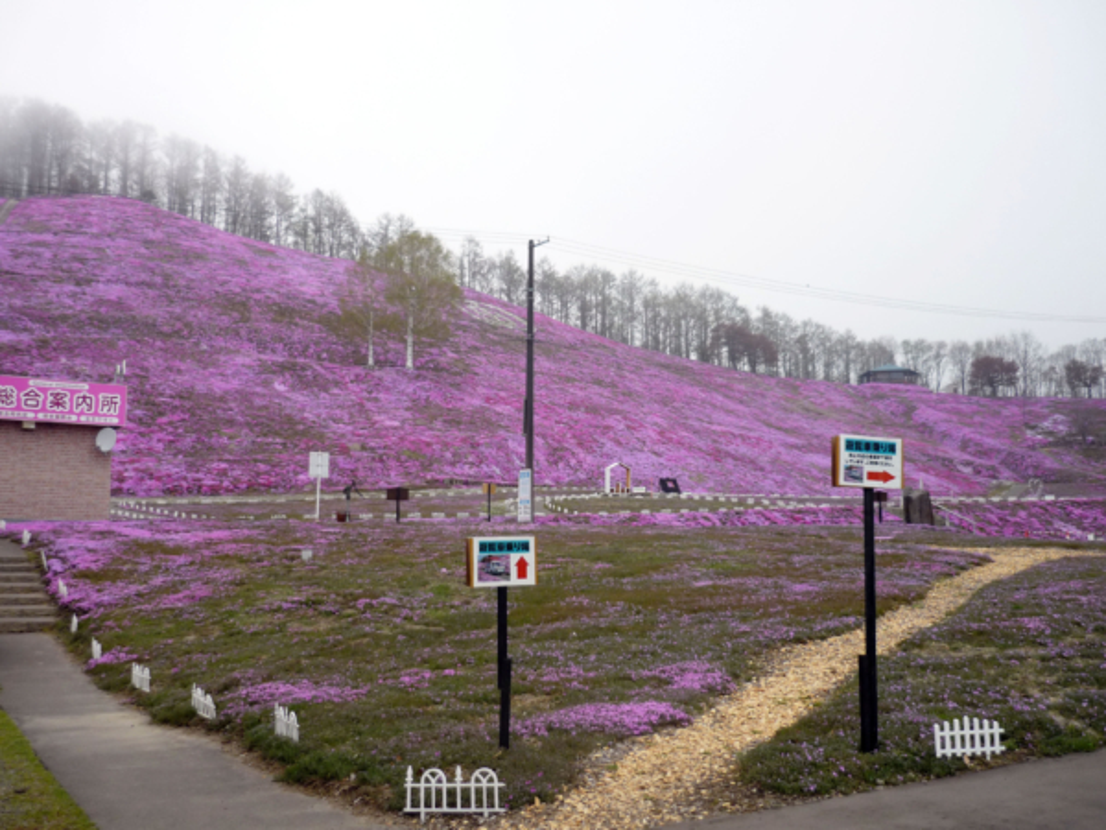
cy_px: 415
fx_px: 1054
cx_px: 553
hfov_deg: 55.4
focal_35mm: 33
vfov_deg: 42.9
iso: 100
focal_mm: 5.5
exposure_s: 1/125
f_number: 2.8
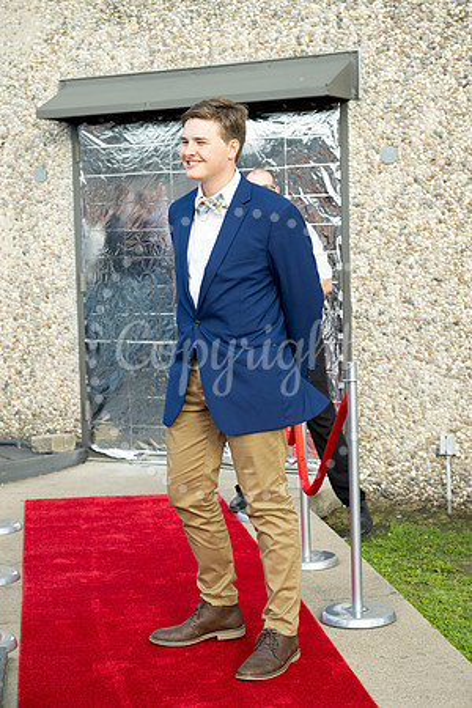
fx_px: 1337
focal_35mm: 68
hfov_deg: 20.0
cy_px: 354
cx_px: 236
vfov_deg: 29.7
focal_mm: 68
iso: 400
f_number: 5.6
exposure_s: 1/250
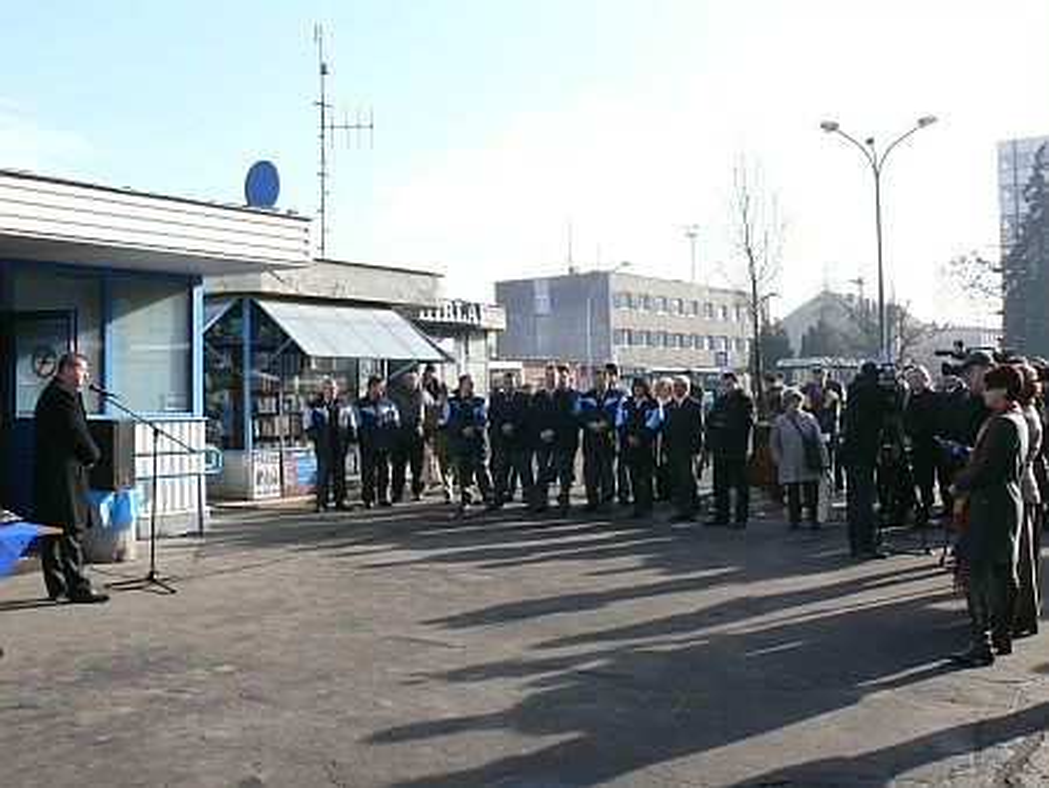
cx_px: 524
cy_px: 394
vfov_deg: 40.7
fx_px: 1061
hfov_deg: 52.6
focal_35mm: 35
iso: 400
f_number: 8
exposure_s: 1/500
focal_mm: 7.4
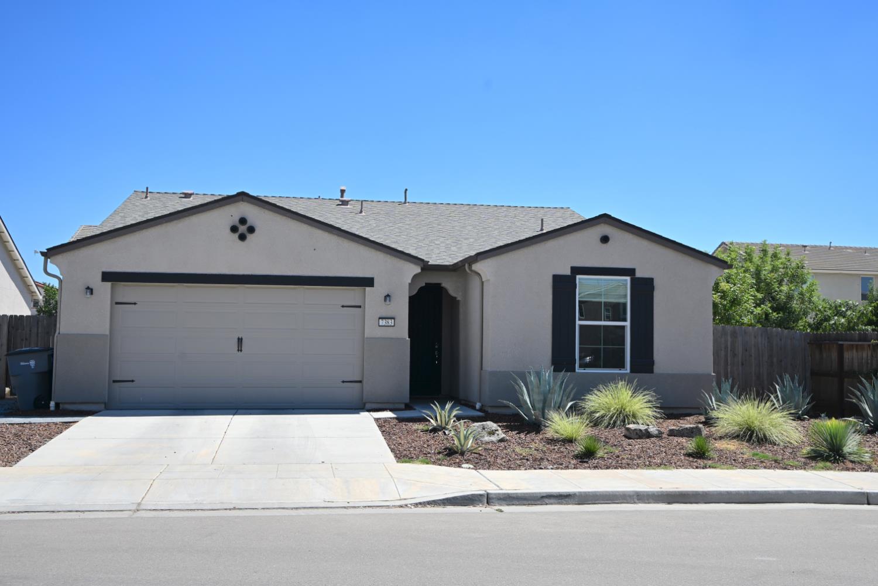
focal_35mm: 37
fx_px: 902
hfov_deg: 51.9
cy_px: 293
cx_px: 439
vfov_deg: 35.9
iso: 100
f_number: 7.1
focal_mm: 37
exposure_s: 1/400
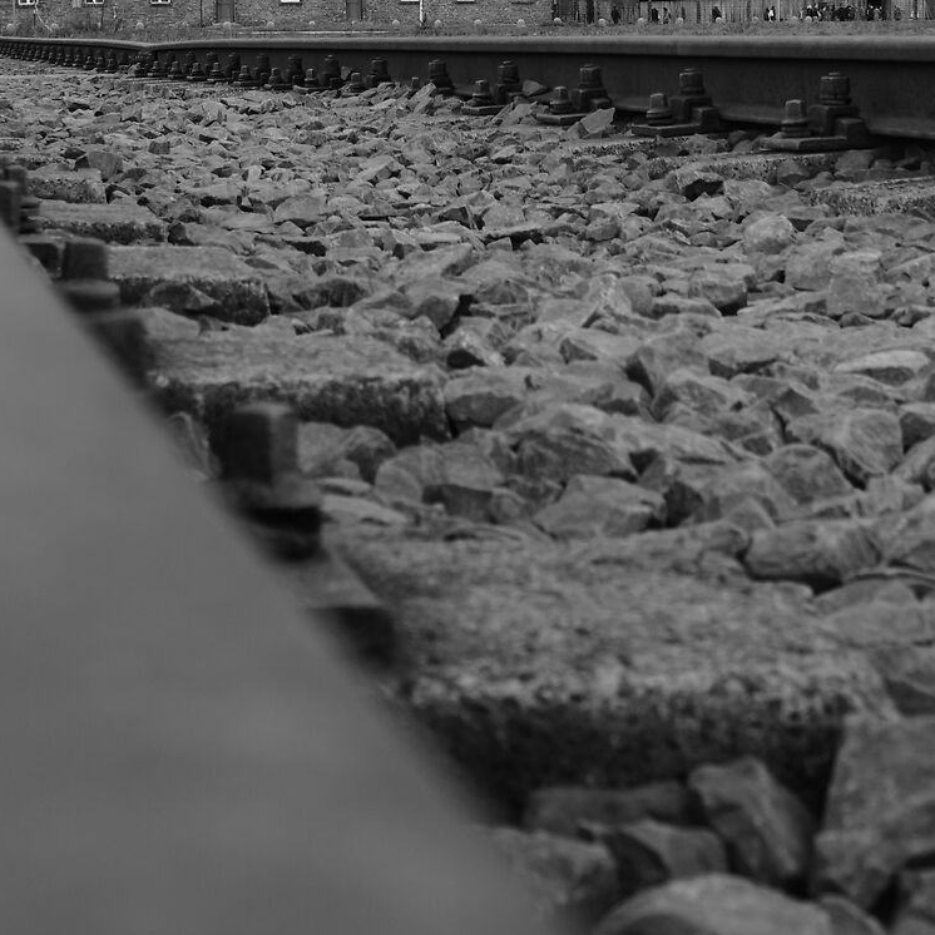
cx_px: 447
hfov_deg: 21.1
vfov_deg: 20.7
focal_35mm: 82
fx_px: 2506
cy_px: 75
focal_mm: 20
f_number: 5.6
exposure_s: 1/160
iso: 100
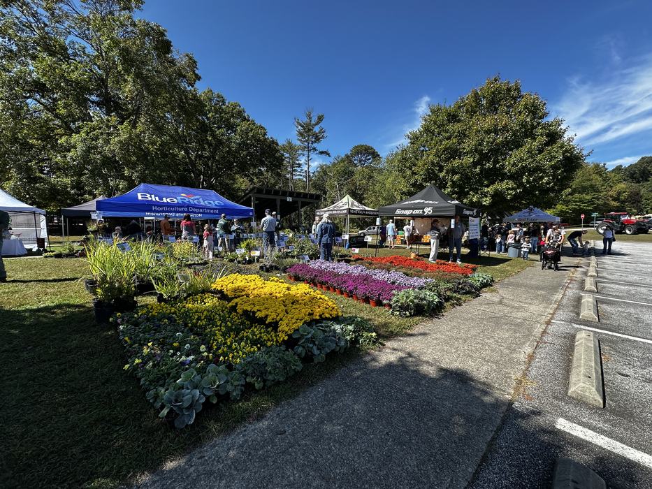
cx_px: 326
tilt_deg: -2.1
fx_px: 264
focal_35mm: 14
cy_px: 244
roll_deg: -0.2
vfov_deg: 85.7
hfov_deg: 102.1
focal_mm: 2.22
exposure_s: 1/947
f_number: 2.2
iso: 40
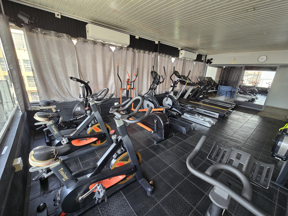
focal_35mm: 13
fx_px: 108
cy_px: 108
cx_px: 144
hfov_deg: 106.2
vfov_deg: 89.9
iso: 80
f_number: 2.2
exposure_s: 1/50
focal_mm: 2.2
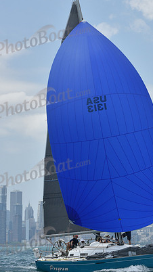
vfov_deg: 14.5
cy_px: 127
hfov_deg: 8.2
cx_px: 126
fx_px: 1068
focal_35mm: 148
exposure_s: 1/1250
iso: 250
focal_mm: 98
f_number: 9
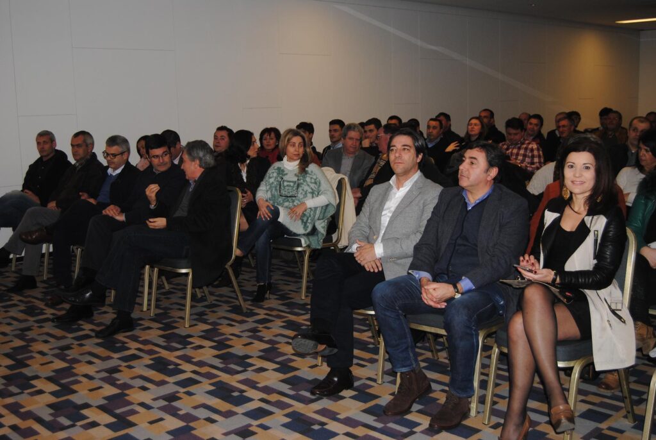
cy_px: 220
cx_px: 328
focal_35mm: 39
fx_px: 712
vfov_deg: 34.3
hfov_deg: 49.5
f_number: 4
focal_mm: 26
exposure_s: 1/60
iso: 200
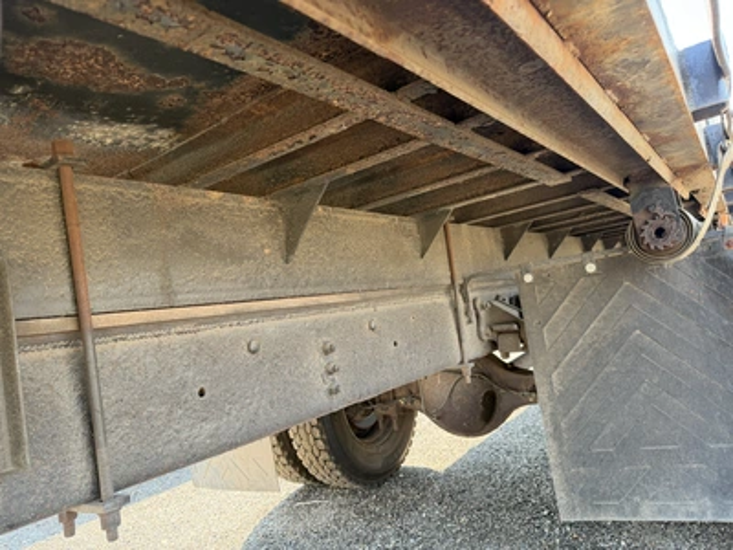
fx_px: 508
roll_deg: +9.9
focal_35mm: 24
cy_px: 275
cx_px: 366
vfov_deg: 56.8
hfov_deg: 71.6
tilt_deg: +2.5
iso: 100
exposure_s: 1/192
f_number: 1.78
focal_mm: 6.76
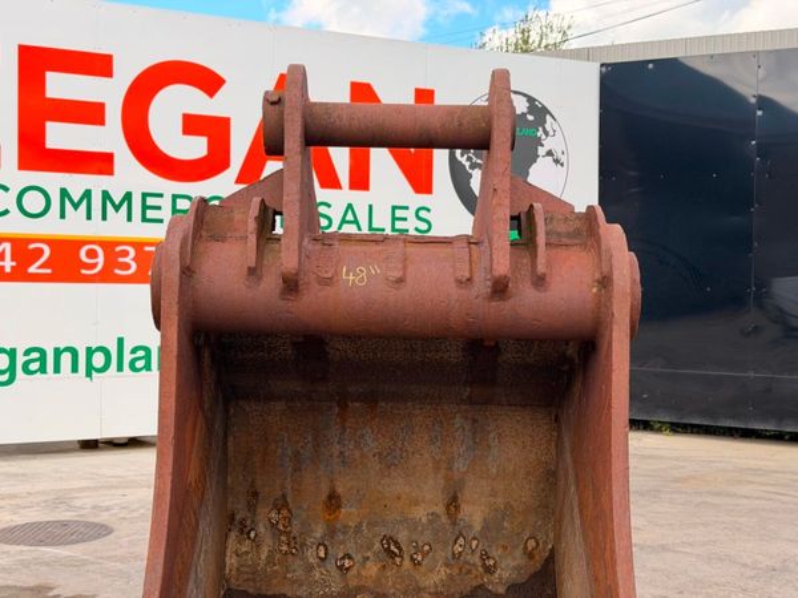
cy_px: 299
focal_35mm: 48
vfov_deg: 30.3
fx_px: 1107
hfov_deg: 39.7
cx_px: 399
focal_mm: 6.76
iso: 64
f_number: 1.78
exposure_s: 1/1285
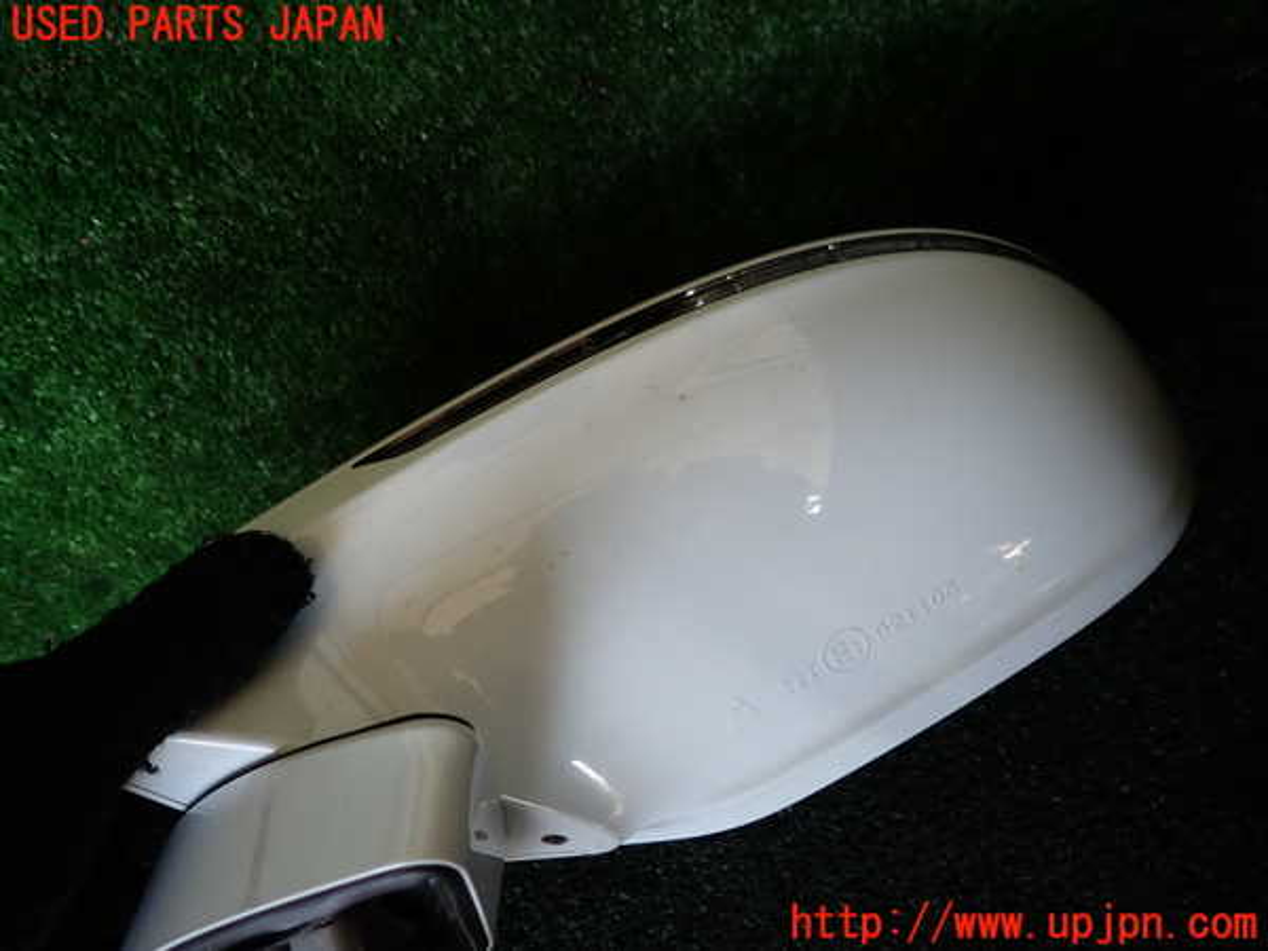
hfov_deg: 69.4
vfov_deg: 54.9
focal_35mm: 25
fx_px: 916
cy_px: 476
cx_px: 634
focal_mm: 4.5
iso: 100
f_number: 2
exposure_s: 1/80
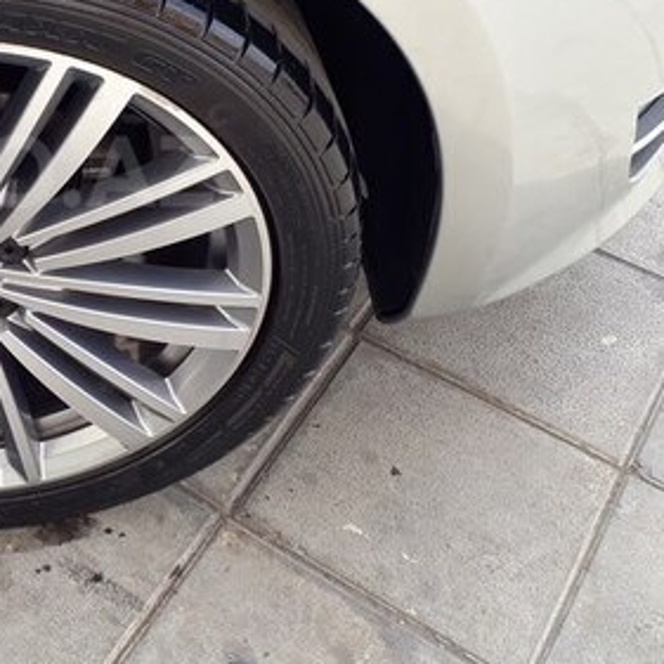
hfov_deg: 28.3
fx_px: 1215
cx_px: -28
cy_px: 171
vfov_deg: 30.1
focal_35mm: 56
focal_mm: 3.6
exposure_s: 1/260
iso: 40
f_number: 1.9
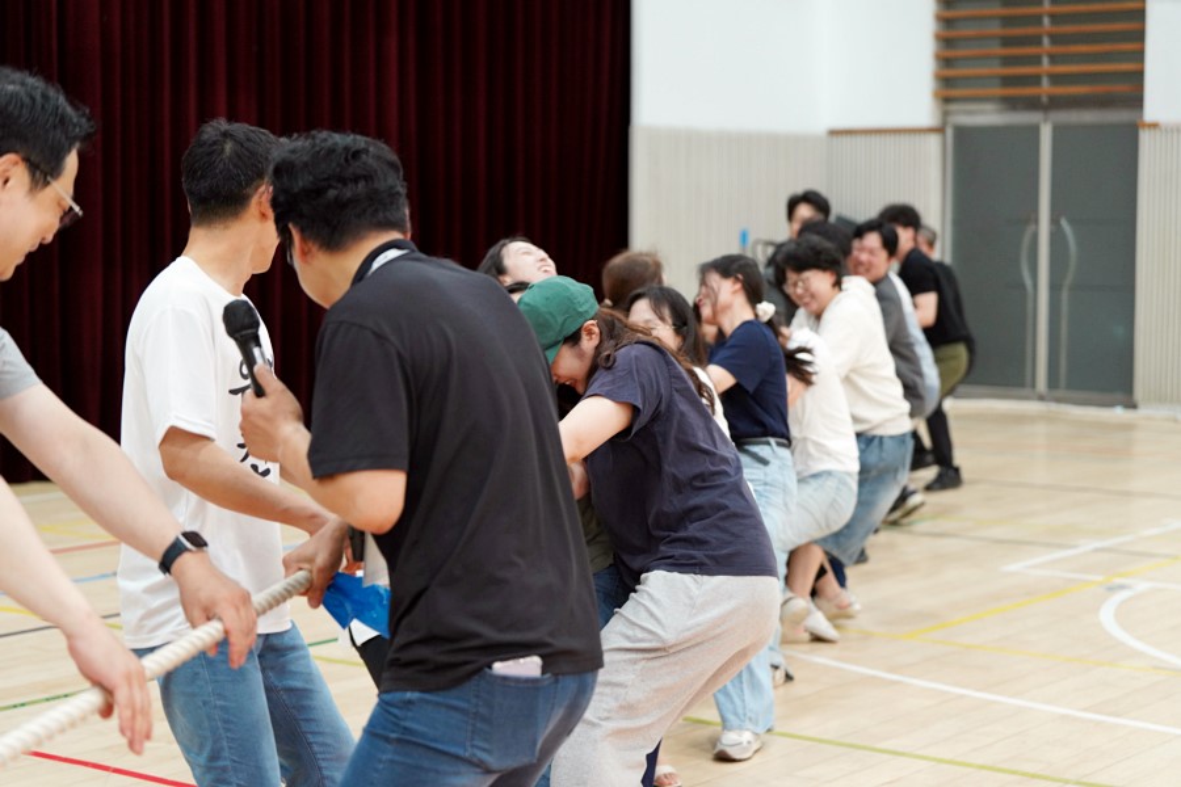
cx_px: 590
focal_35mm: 70
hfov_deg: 28.8
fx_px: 2296
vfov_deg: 19.5
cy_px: 394
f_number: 3.2
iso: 1600
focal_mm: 70
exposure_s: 1/160
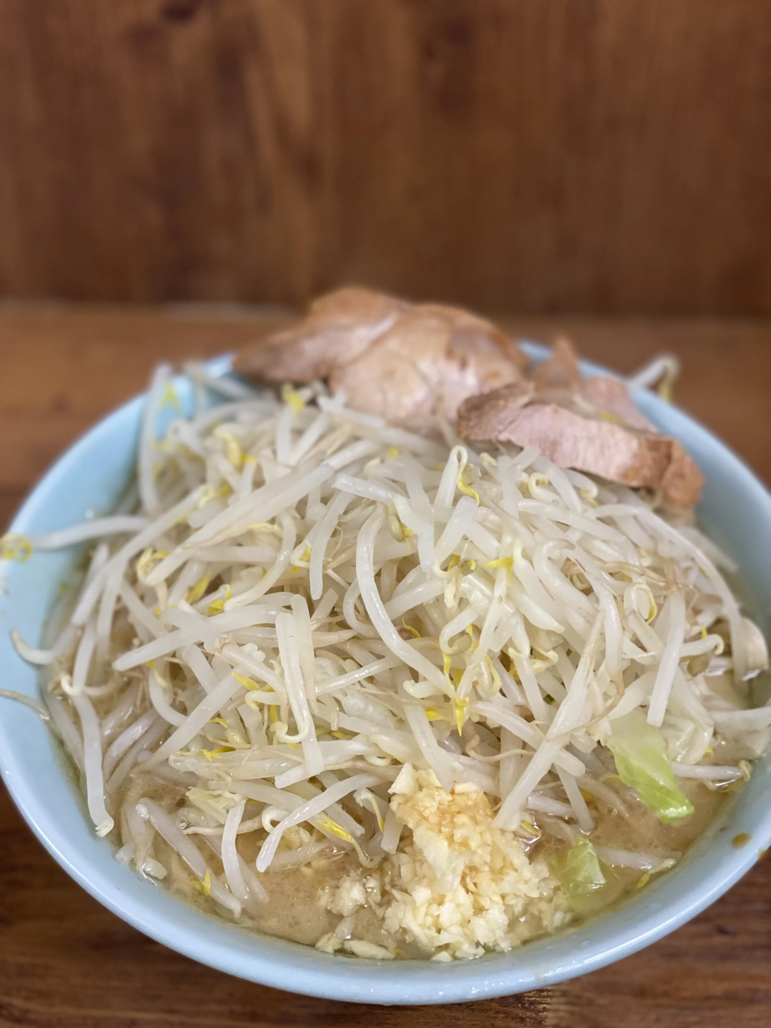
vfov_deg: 36.8
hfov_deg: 28.0
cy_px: 514
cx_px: 386
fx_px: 1544
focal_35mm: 52
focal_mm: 6
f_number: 2
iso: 200
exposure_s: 1/100
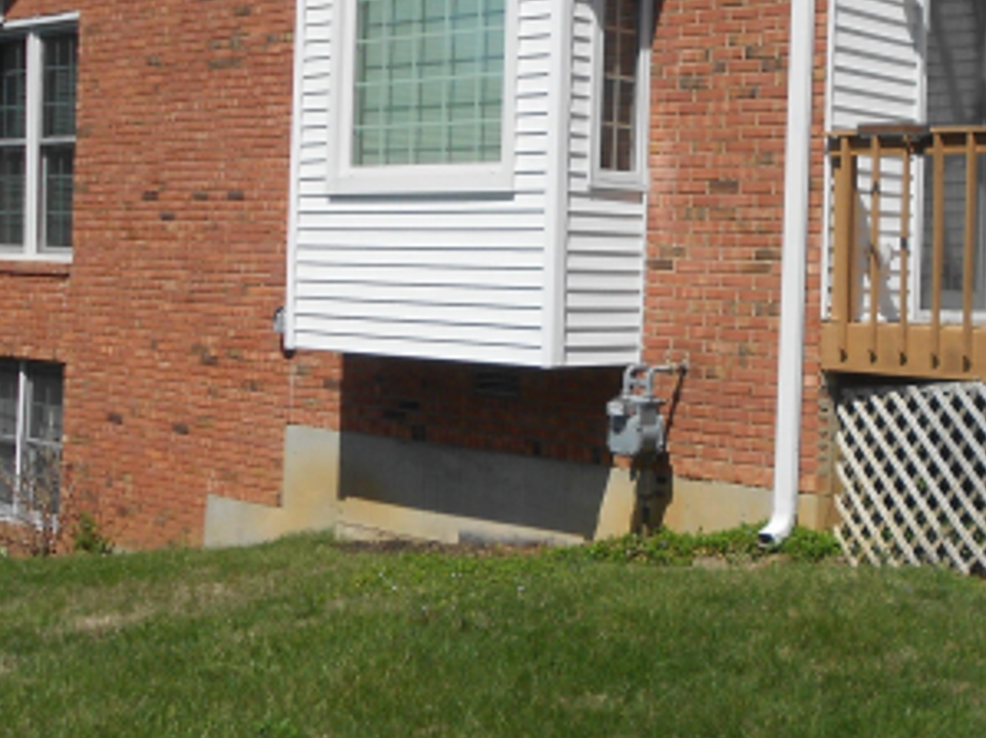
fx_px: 1651
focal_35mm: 58
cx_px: 737
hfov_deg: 32.6
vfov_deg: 25.0
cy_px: 214
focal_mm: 4.6
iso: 80
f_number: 8
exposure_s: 1/320
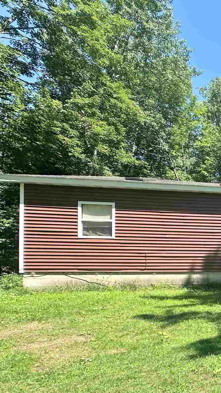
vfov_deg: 62.5
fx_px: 312
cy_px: 265
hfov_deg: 24.3
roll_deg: -0.2
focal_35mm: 30
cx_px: 370
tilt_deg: +1.8
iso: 40
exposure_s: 1/364
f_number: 2.2
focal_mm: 2.22
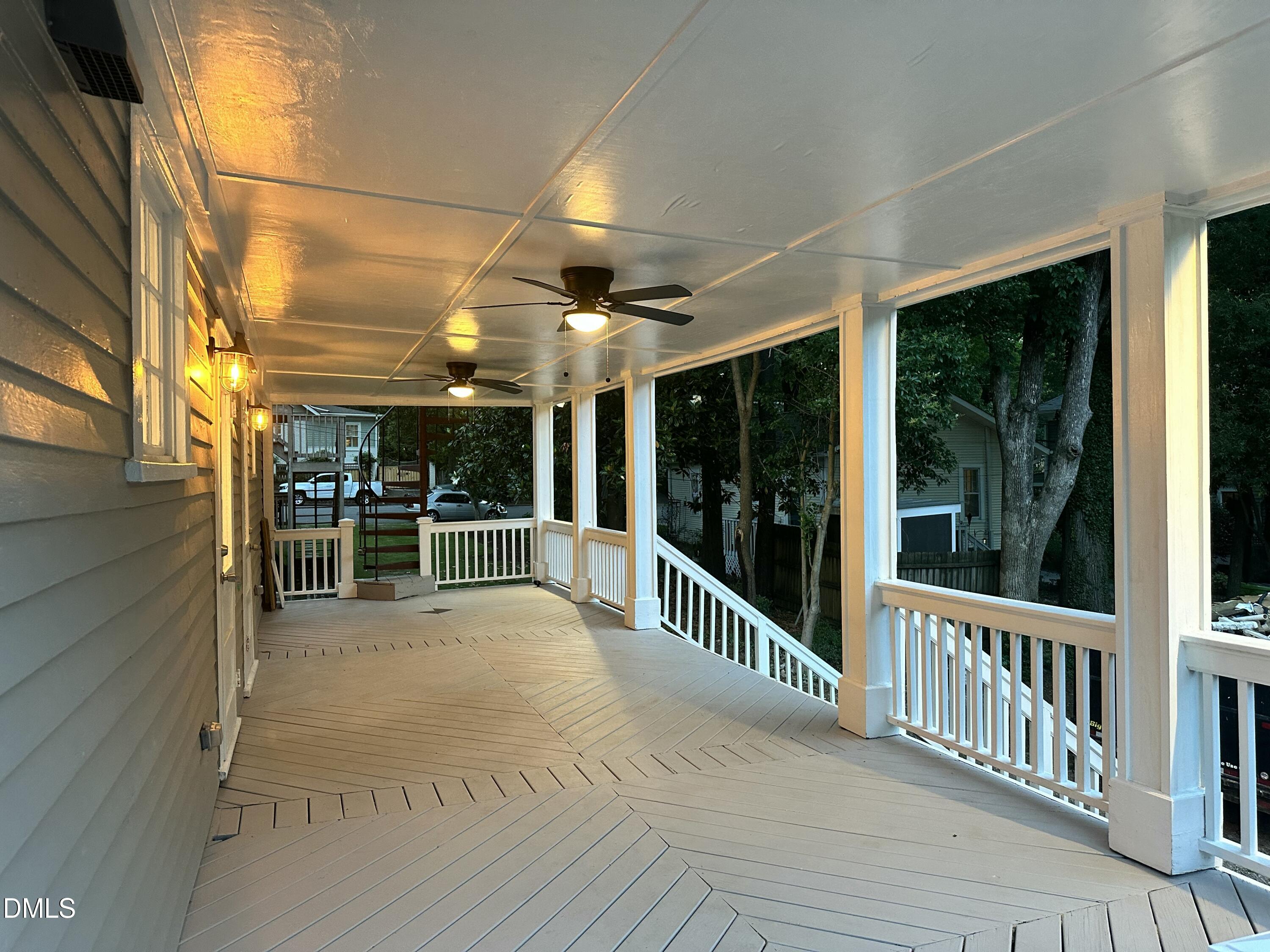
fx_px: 881
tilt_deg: -1.1
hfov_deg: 71.6
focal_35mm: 24
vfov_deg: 56.8
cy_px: 476
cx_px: 635
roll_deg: -0.1
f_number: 1.78
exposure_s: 1/60
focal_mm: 6.86
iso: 400
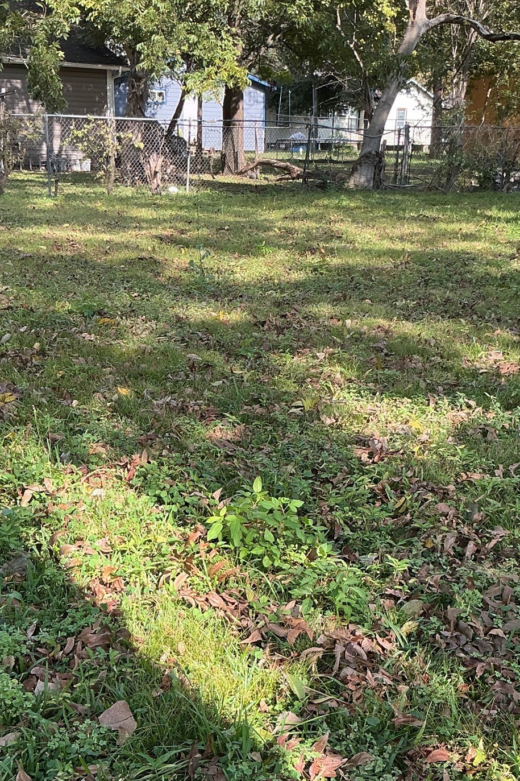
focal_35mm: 45
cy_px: 532
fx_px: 975
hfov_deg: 29.8
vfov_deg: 42.9
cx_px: 278
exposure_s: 1/324
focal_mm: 3
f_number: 1.8
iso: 25
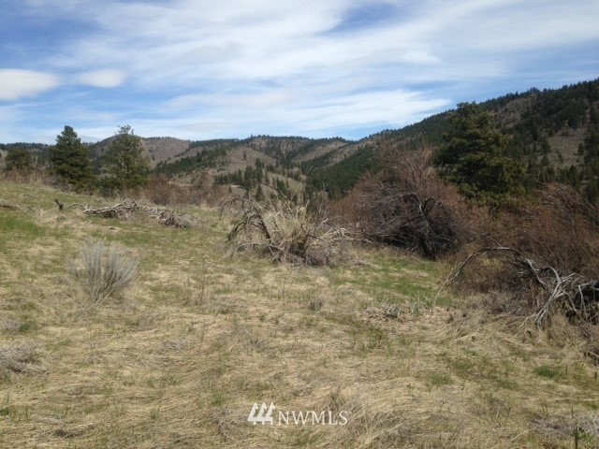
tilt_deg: -1.8
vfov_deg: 42.9
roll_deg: +2.5
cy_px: 224
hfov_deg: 55.4
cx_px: 300
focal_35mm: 33
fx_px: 571
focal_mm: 4.12
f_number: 2.4
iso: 50
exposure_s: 1/1938
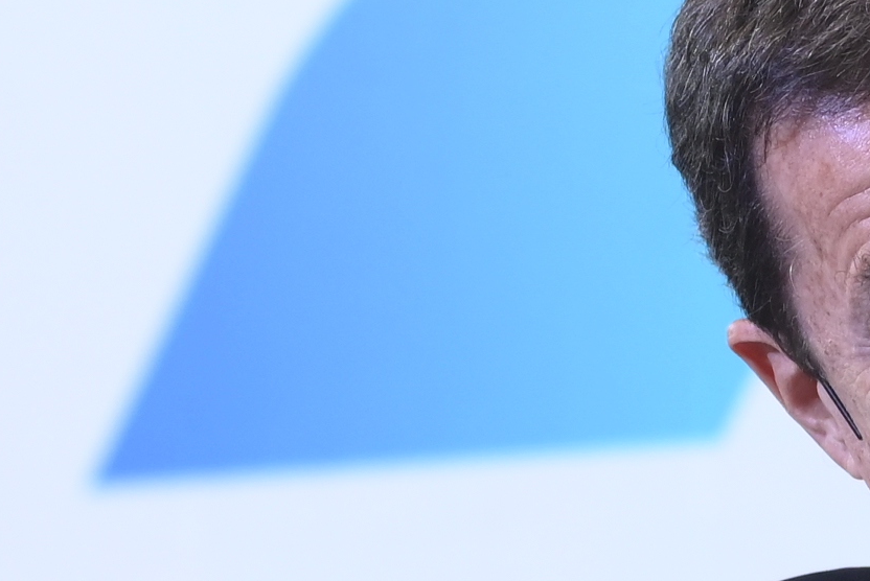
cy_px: 606
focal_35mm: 768
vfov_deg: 1.8
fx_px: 18572
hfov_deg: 2.7
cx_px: 672
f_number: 4
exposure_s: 1/125
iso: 800
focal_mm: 145
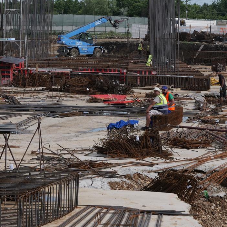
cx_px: 127
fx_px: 720
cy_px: 102
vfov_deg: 17.9
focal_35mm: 97
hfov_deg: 17.9
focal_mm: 67
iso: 80
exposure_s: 1/1000
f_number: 5
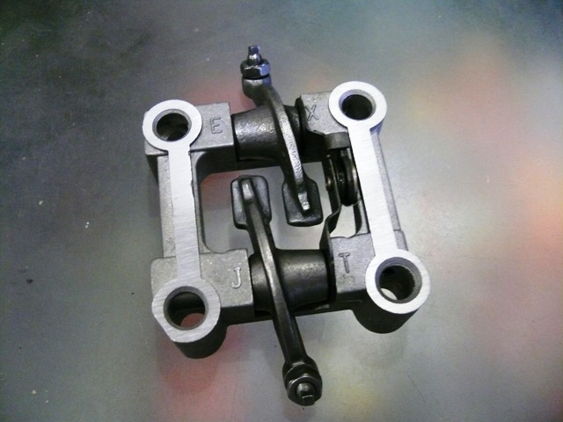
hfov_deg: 52.6
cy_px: 211
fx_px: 569
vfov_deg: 40.7
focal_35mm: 35
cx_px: 282
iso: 800
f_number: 2.8
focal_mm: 7.4
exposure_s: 1/25
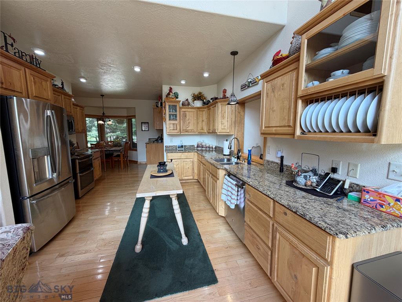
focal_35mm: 14
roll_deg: +0.1
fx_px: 163
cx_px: 201
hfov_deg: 102.1
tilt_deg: -6.9
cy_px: 151
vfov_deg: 85.7
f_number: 2.2
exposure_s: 1/120
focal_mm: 2.22
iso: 80
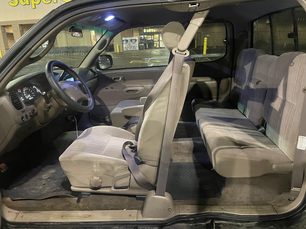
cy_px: 114
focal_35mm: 27
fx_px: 239
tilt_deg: -16.2
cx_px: 151
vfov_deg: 51.4
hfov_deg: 65.3
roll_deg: +3.3
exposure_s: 1/30
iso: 800
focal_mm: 4.2
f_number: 1.6
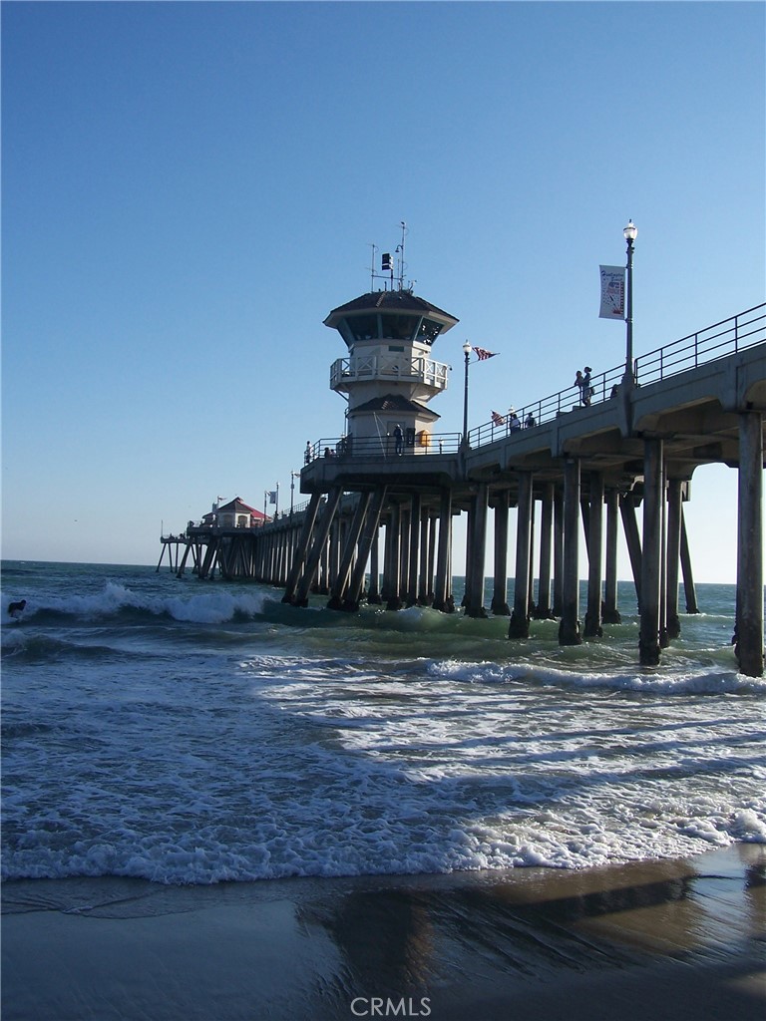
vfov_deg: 49.0
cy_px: 510
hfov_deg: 37.7
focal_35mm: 38
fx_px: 1121
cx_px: 383
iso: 80
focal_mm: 6.3
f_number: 4
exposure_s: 1/1000
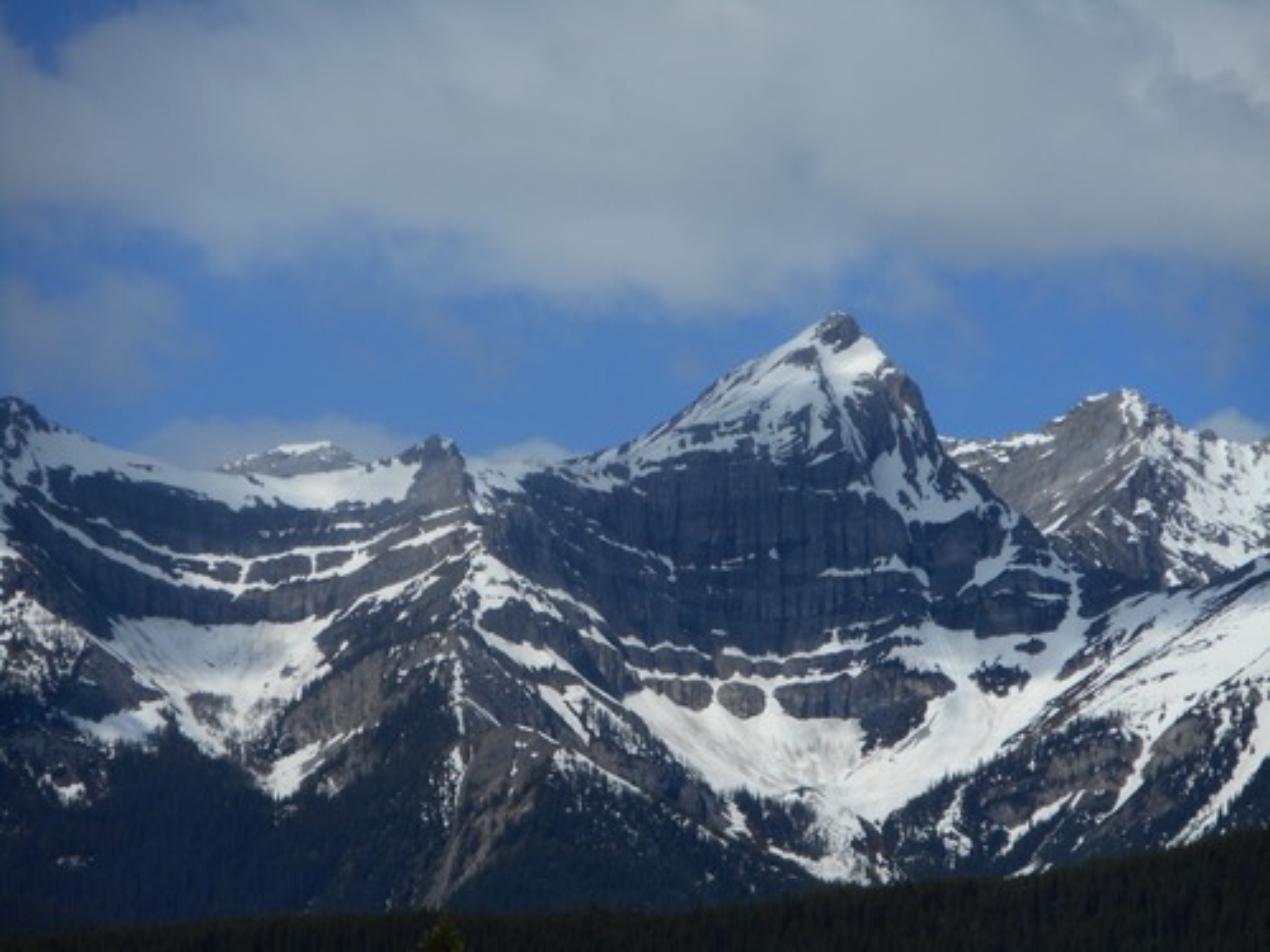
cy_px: 476
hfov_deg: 9.9
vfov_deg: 7.4
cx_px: 635
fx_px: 7338
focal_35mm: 200
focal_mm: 36
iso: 80
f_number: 6.6
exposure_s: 1/800
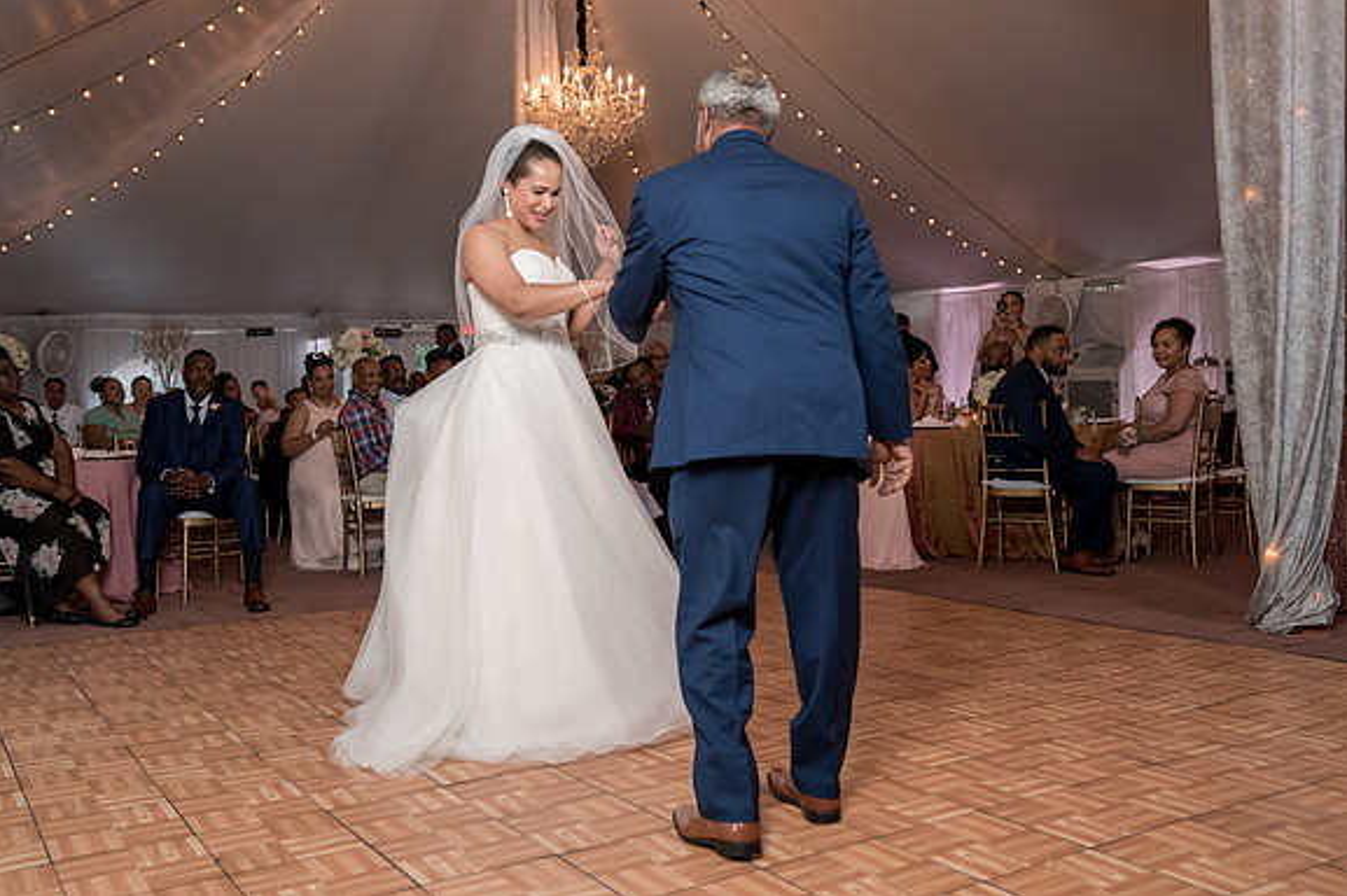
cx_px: 619
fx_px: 1271
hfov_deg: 55.8
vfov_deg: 38.8
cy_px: 405
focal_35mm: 34
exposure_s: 1/200
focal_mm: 29
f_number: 4
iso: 2000
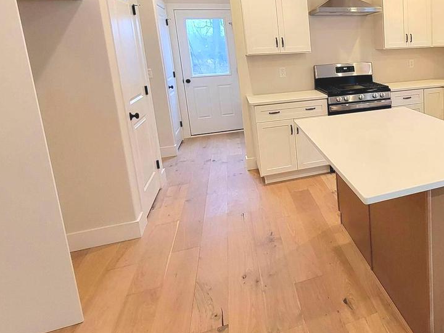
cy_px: 110
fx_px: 333
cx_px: 400
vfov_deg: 52.0
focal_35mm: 26
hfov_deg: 57.7
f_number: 2.2
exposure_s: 1/60
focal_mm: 2.2
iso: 250
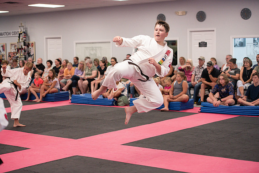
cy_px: 86
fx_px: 504
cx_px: 130
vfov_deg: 19.5
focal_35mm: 70
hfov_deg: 28.8
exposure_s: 1/400
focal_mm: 70
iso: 1600
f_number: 2.8
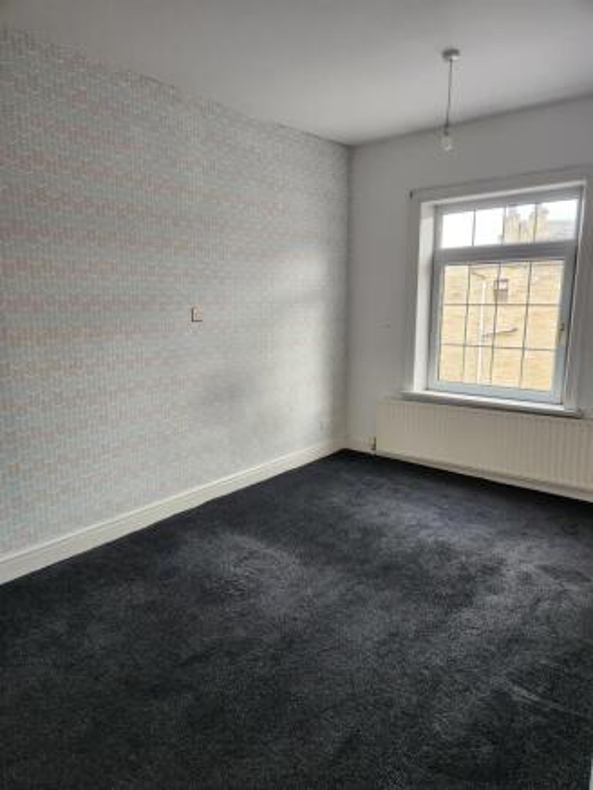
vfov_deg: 73.9
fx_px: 525
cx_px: 296
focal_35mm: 23
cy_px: 395
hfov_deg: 58.9
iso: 200
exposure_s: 1/100
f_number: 1.8
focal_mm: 5.4
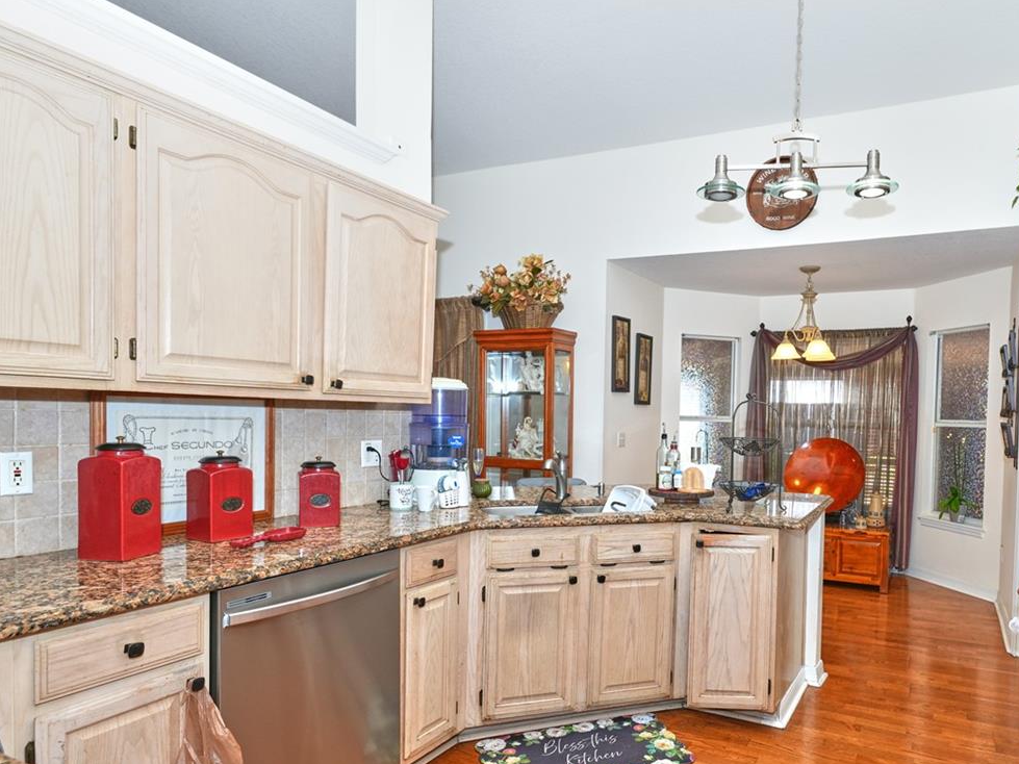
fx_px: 648
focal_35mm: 22
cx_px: 647
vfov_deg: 60.9
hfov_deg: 74.8
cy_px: 432
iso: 400
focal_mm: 14
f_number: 4
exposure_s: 1/200
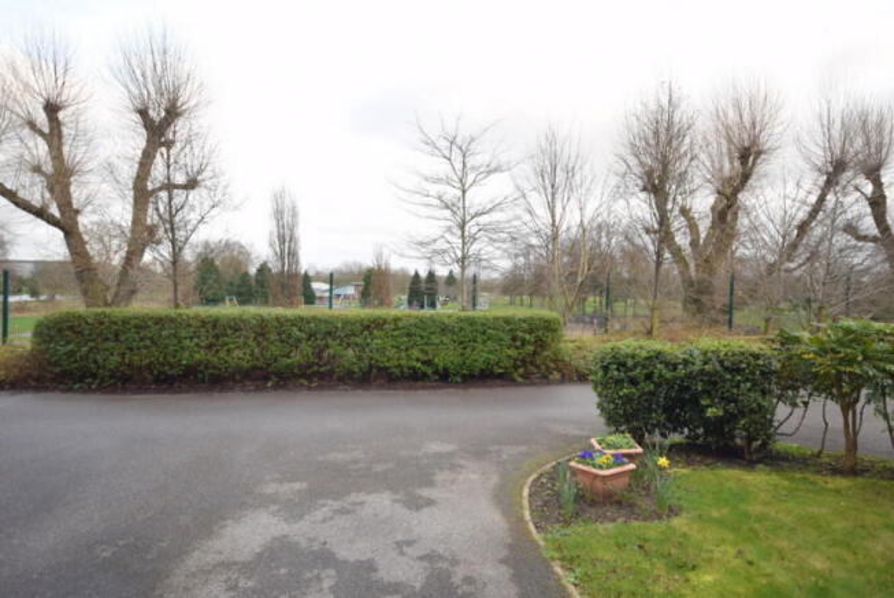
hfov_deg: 81.1
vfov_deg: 59.6
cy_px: 299
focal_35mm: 21
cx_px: 447
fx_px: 522
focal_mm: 14
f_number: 6.3
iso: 400
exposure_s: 1/160
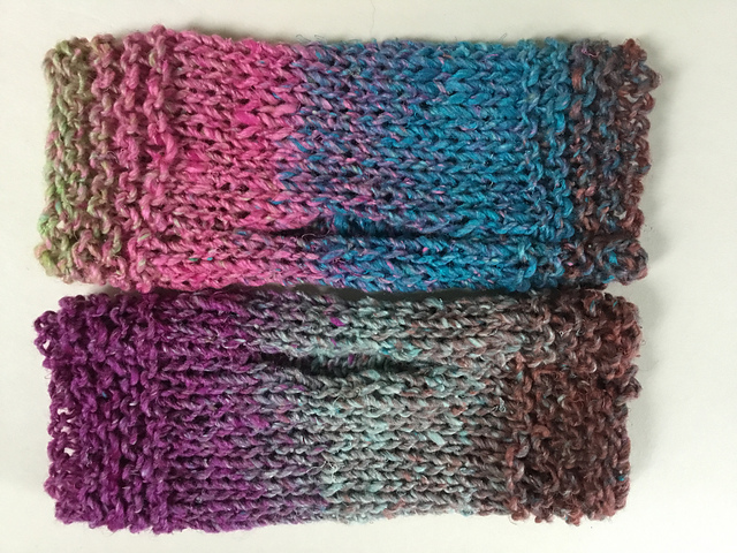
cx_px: 368
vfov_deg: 45.4
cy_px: 276
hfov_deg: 58.4
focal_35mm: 31
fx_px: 660
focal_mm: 3.3
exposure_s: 1/20
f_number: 2.4
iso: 200
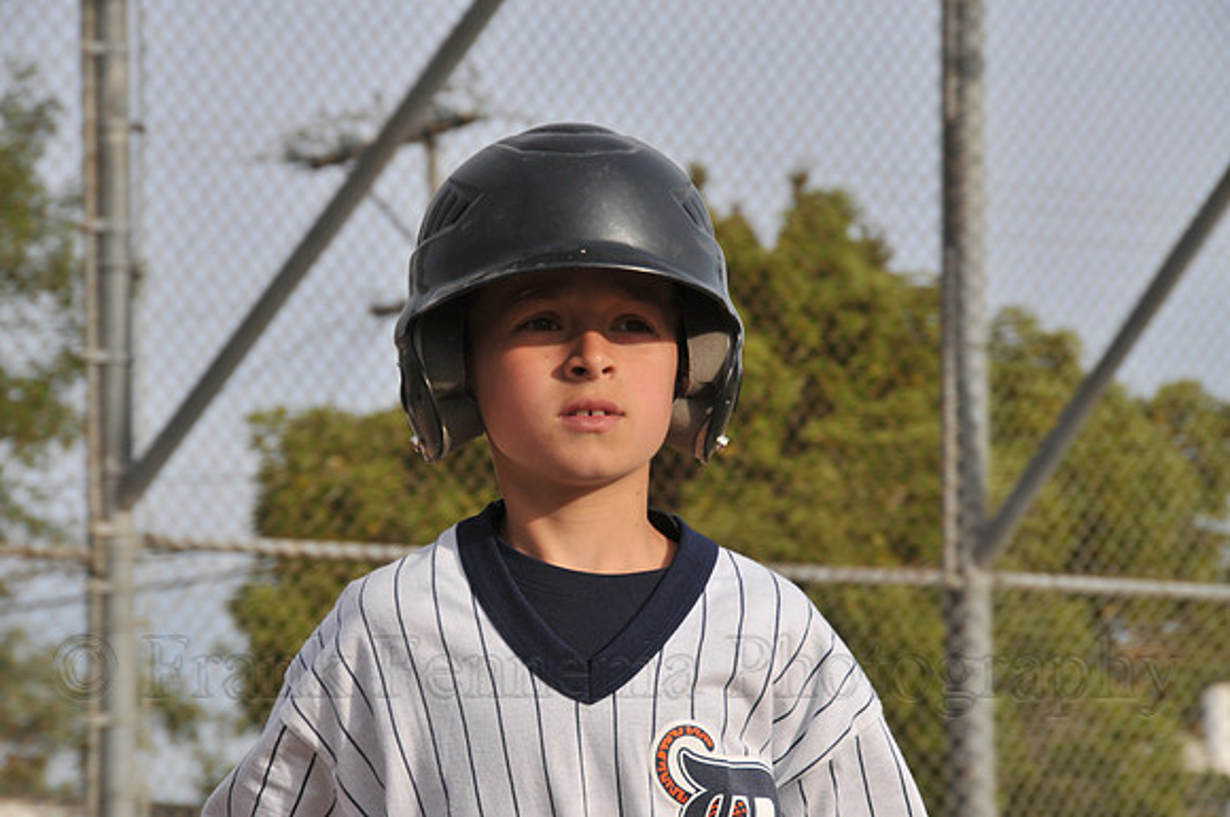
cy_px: 408
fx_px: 6141
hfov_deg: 11.4
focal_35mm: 180
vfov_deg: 7.6
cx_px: 615
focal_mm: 120
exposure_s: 1/250
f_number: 11
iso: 200
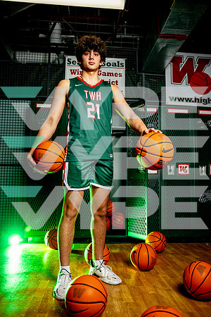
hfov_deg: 45.0
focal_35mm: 29
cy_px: 158
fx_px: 255
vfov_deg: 63.7
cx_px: 106
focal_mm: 29
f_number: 5
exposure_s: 1/200
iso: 200
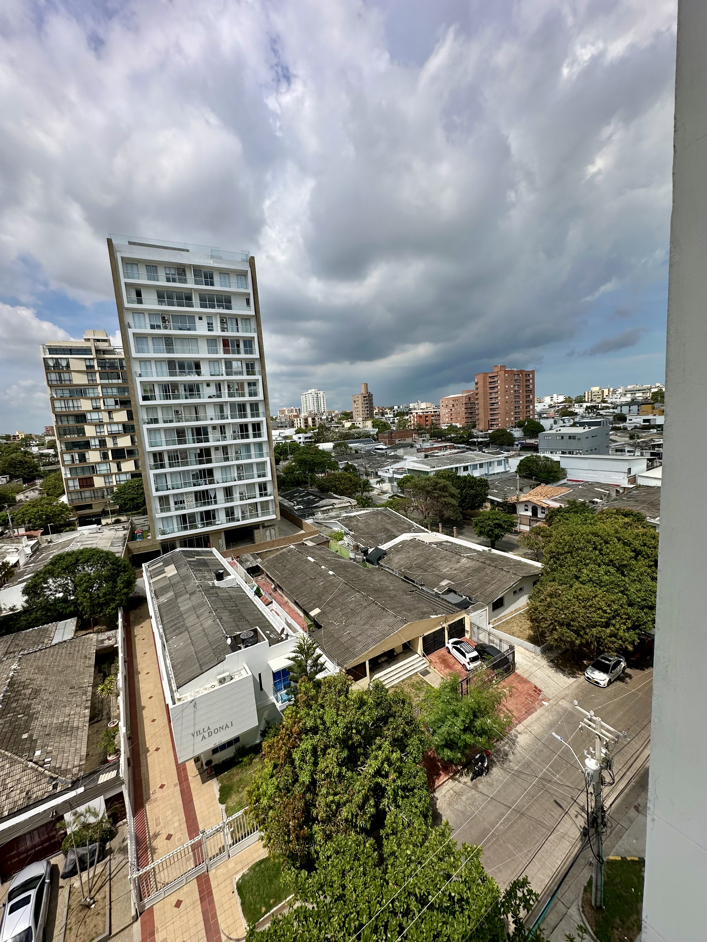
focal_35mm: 14
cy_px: 471
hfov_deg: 85.7
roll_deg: -0.1
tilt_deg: -8.1
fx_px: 381
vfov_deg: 102.1
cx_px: 354
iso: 50
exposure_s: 1/3125
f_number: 2.2
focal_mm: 2.22
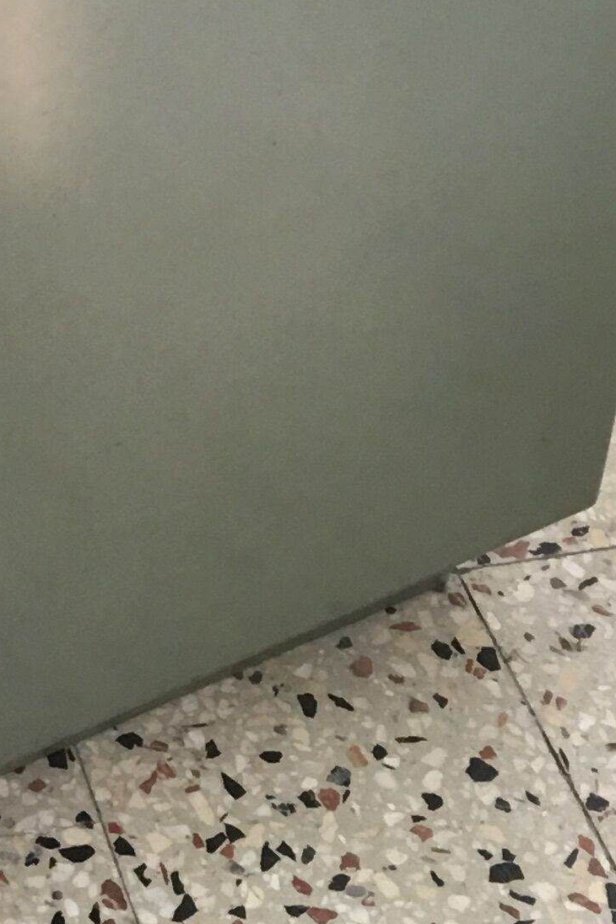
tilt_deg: -35.7
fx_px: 2851
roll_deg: -2.6
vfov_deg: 17.5
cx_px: -220
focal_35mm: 111
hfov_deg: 11.9
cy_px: -210
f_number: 2.2
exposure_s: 1/33
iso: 64
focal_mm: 4.15
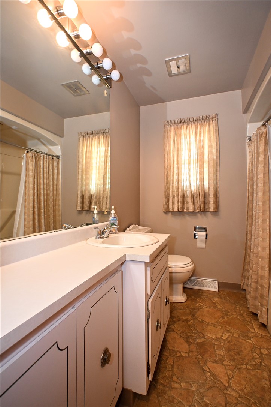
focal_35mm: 18
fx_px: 203
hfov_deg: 67.4
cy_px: 204
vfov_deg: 90.0
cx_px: 136
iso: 720
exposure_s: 1/60
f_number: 4
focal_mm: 12
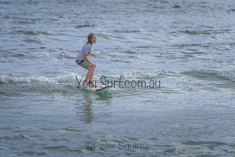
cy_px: 71
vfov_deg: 2.8
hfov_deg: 4.2
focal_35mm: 490
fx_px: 3201
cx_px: 100
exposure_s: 1/1600
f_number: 5.6
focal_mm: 400
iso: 125
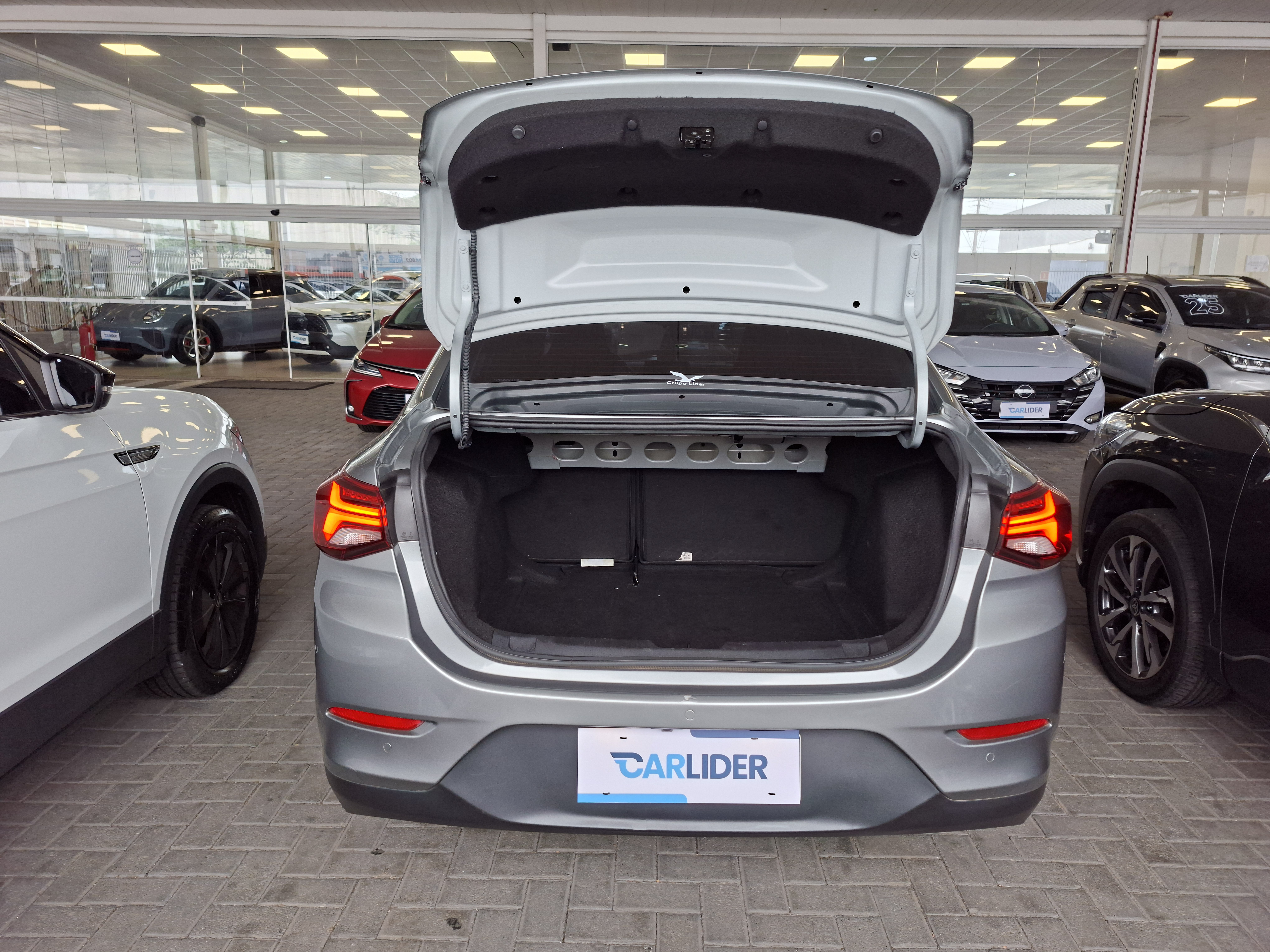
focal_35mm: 23
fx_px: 844
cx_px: 635
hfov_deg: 73.9
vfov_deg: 58.9
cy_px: 476
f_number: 1.8
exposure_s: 1/120
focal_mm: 5.54
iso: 50
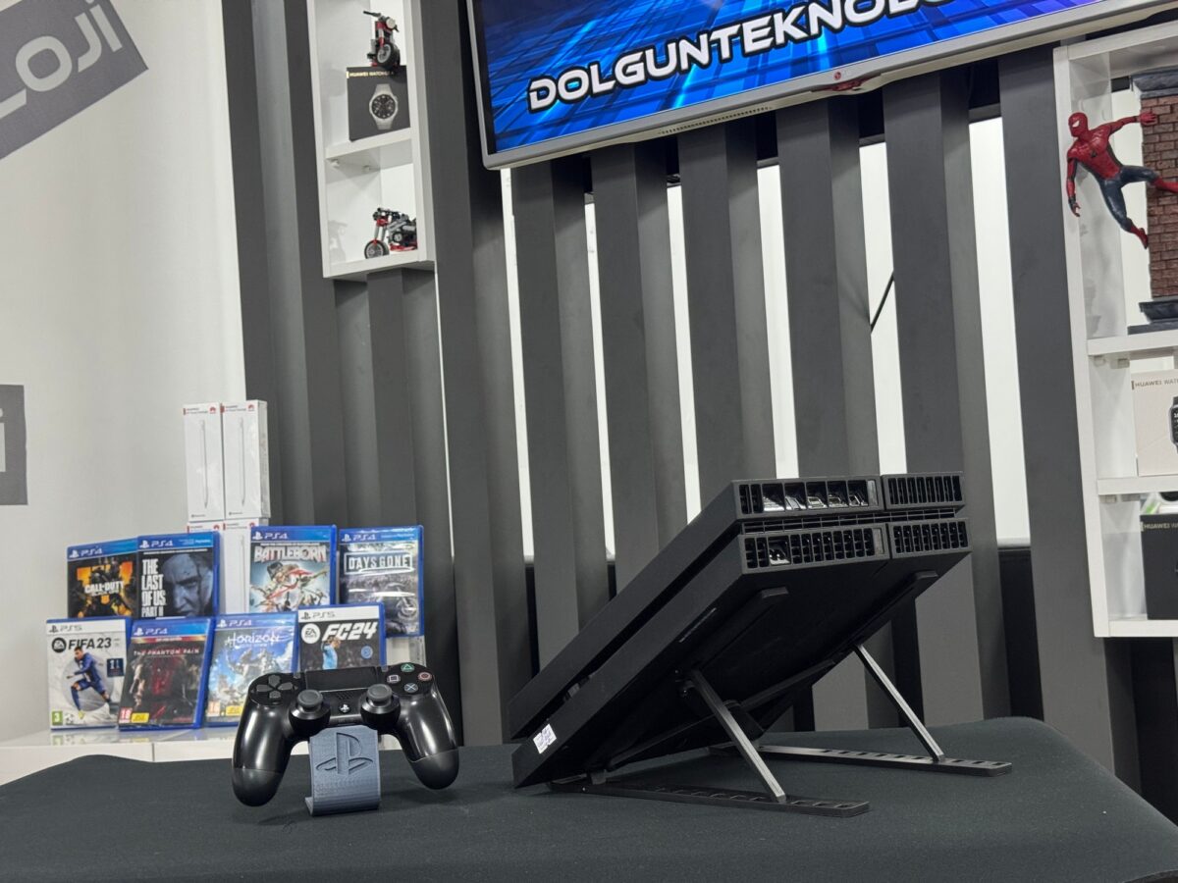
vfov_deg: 30.3
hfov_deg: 39.7
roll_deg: +3.0
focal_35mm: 48
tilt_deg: +2.3
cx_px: 589
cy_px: 442
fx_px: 1633
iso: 200
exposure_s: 1/60
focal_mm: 6.76
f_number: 1.78
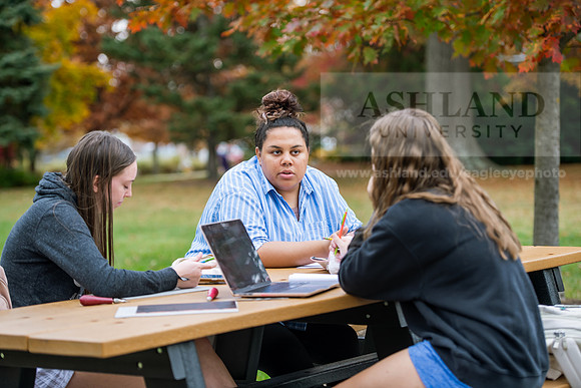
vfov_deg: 14.0
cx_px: 290
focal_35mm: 98
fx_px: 1582
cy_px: 194
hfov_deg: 20.8
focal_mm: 98
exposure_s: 1/400
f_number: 3.2
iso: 160
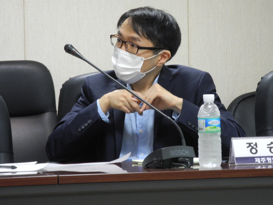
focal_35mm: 259
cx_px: 152
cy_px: 78
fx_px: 2043
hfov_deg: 7.6
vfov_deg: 5.7
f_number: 5.6
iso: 400
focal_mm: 42.6
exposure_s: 1/13
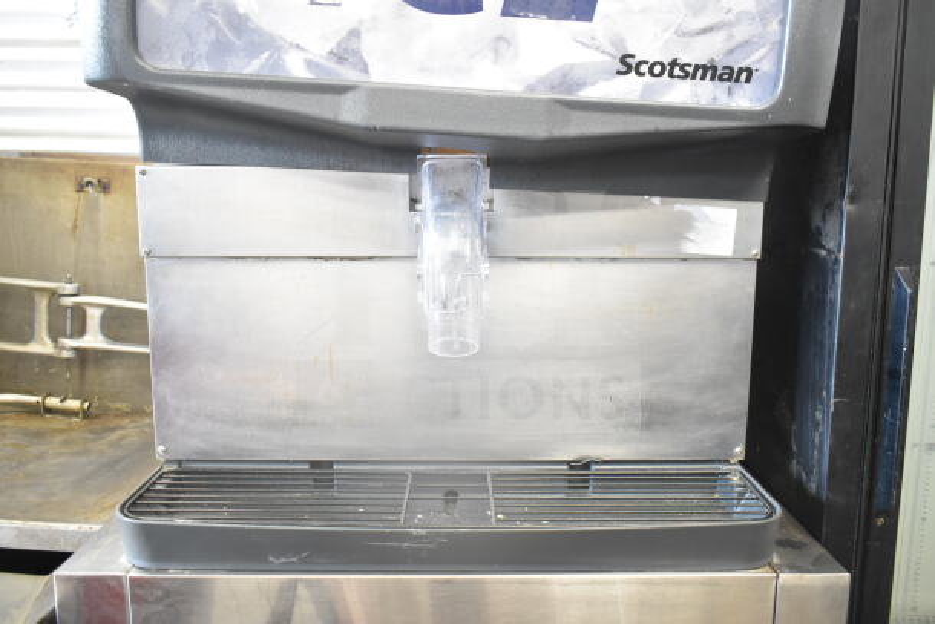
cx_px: 468
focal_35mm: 30
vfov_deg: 43.6
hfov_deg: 61.9
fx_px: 779
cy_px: 312
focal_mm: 20
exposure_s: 1/30
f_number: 3.8
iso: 2000
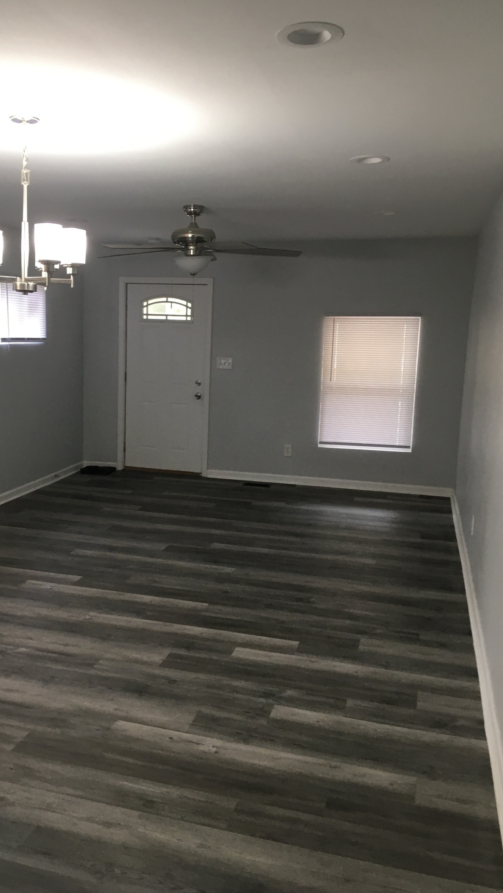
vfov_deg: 61.0
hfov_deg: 36.5
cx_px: 188
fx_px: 759
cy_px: 447
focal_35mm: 32
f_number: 2.2
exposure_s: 1/30
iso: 80
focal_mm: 4.15
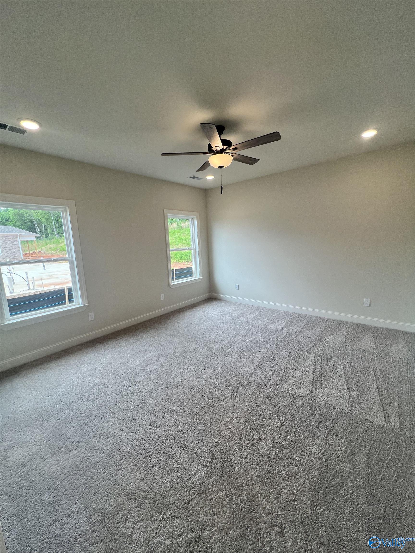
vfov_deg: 106.2
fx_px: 208
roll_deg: +1.8
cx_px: 208
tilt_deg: -9.7
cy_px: 276
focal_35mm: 13
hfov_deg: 89.9
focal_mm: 1.57
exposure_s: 1/120
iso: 40
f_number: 1.8
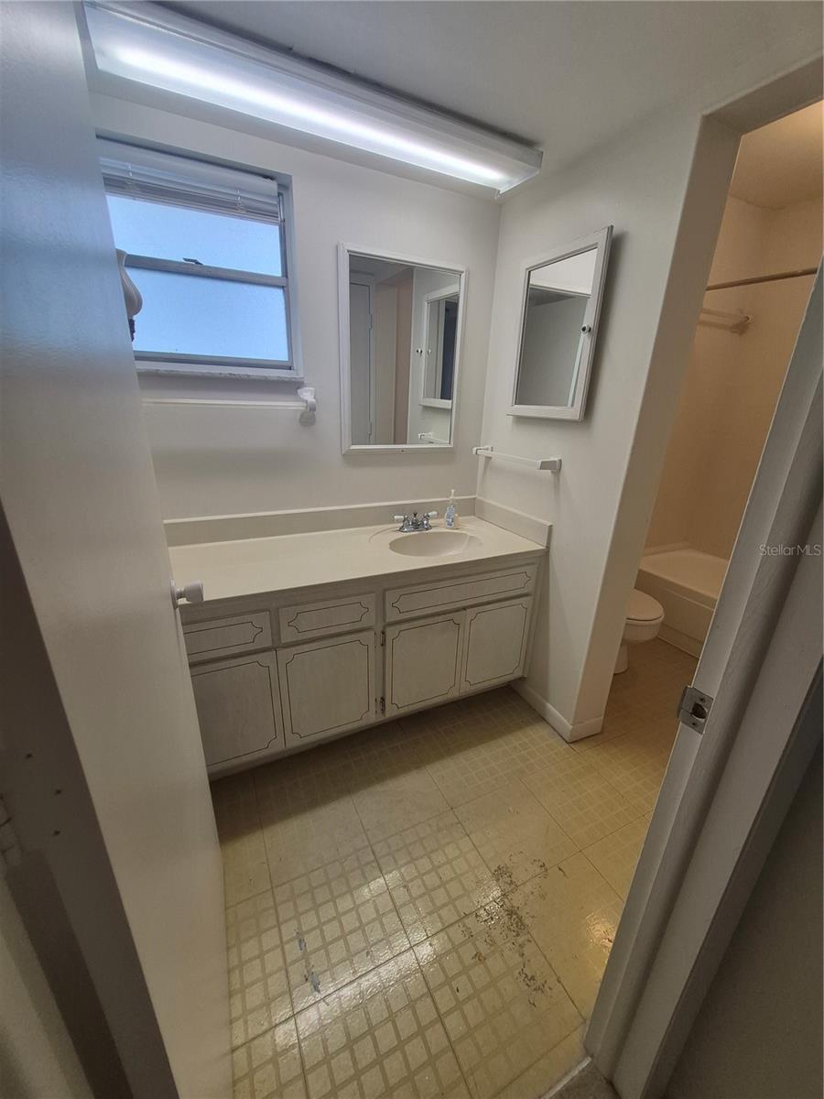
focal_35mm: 13
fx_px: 413
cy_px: 550
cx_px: 412
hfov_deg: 89.9
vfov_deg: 106.2
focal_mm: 1.74
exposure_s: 1/120
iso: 80
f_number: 2.2
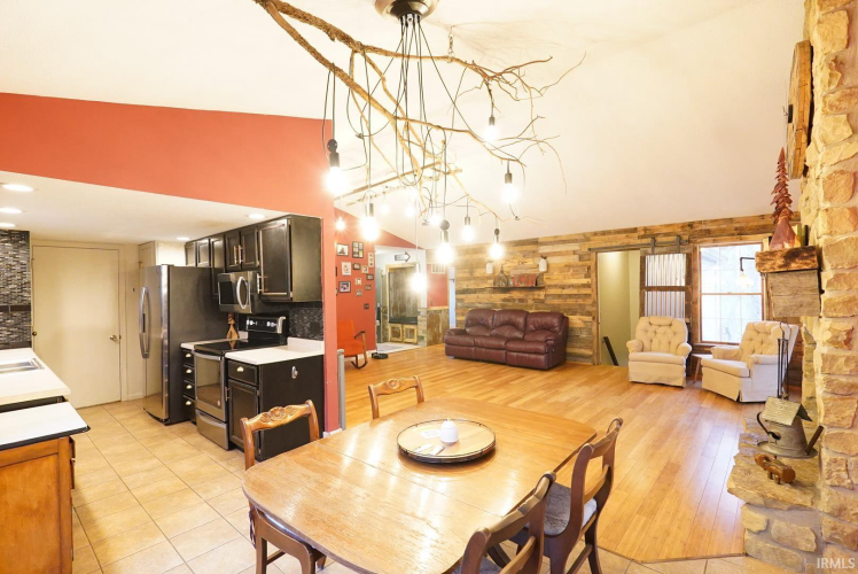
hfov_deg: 96.7
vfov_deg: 73.8
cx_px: 429
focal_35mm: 16
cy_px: 287
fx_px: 382
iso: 4000
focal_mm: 11
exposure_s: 1/30
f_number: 5.6
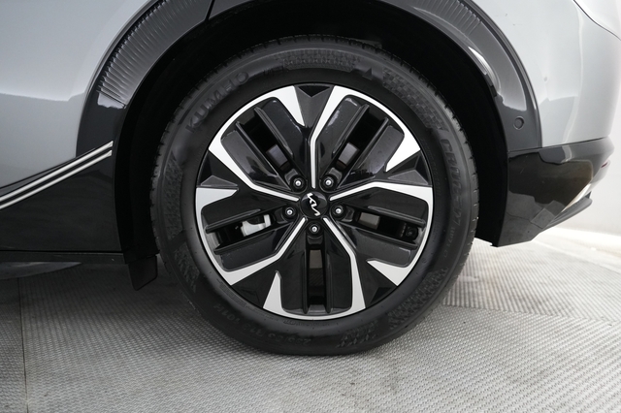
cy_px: 206
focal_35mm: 24
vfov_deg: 53.1
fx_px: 414
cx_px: 310
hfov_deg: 73.8
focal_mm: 24
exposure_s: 1/160
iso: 4000
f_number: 2.8
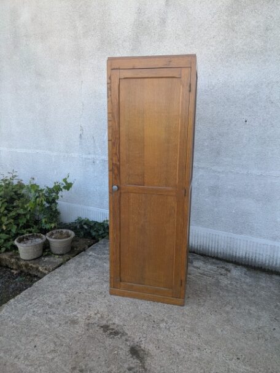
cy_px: 186
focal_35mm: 25
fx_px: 270
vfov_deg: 69.4
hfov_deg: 54.9
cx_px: 140
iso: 49
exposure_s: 1/230
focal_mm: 5.43
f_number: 1.89
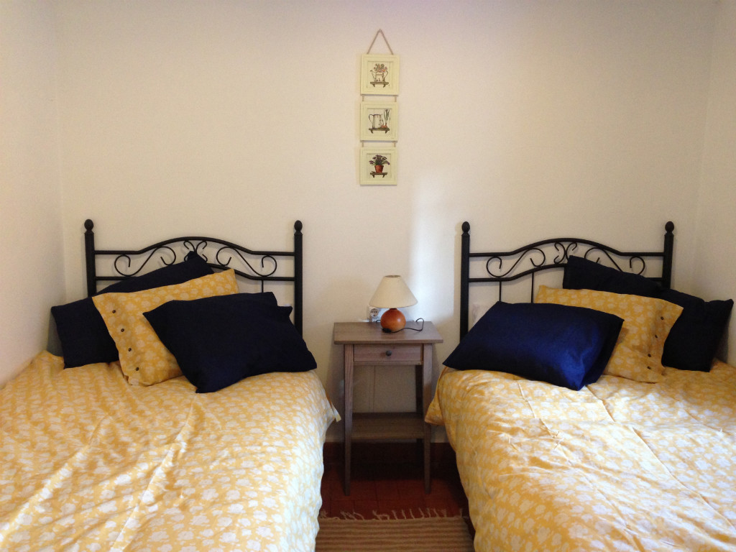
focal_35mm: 33
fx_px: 702
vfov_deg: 42.9
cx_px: 368
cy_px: 276
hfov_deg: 55.4
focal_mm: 4.13
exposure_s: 1/20
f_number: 2.4
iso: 250
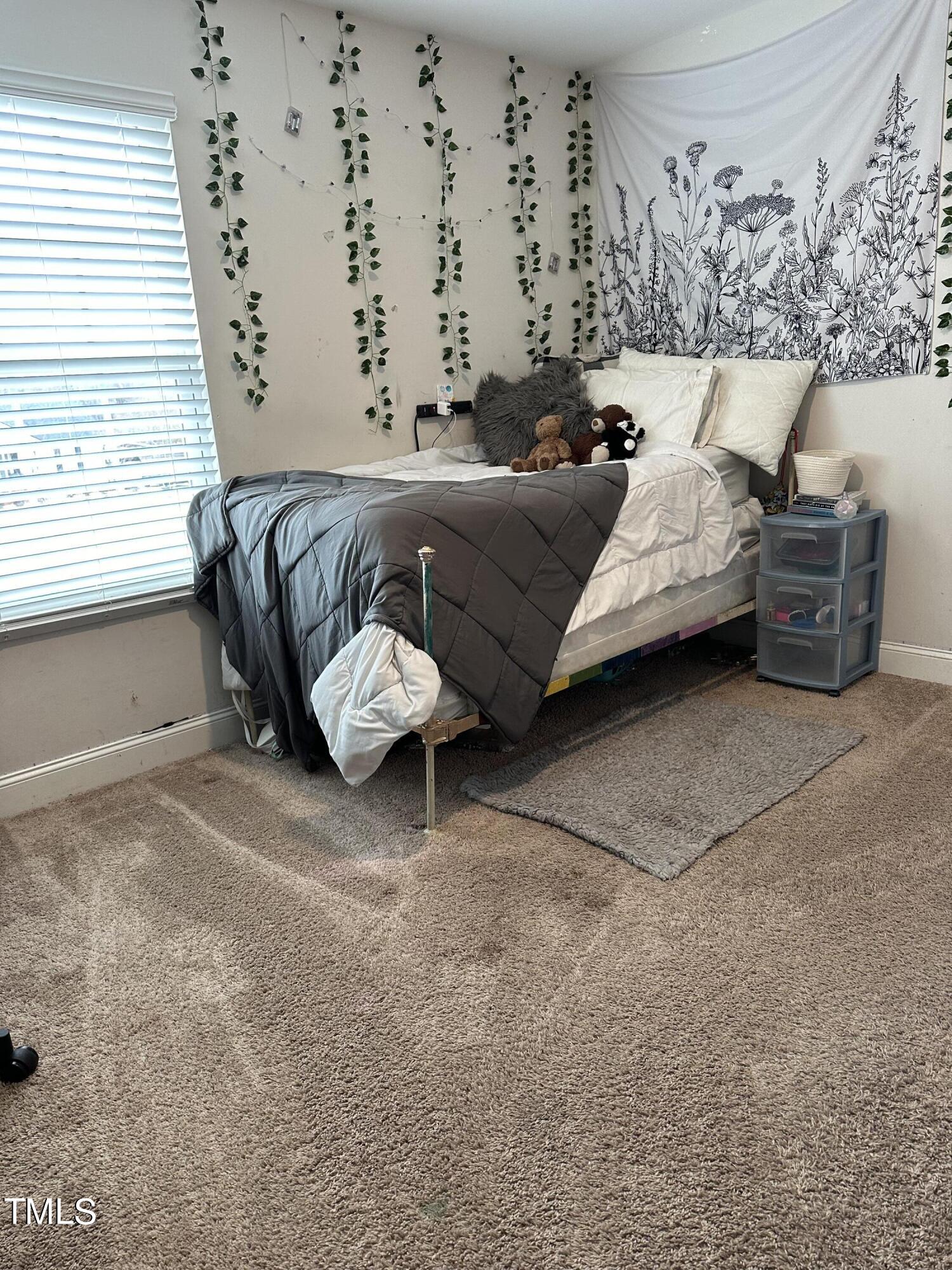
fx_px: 880
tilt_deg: -14.2
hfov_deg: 56.8
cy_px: 635
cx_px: 476
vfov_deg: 71.6
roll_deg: +2.7
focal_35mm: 24
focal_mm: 6.86
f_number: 1.78
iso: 200
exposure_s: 1/60
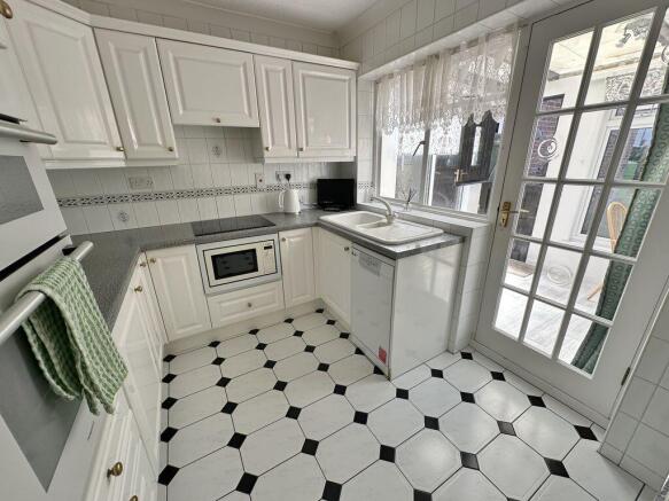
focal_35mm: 14
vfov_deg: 85.7
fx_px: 271
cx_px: 334
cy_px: 250
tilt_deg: -17.1
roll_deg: +1.8
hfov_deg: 102.1
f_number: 2.2
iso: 40
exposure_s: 1/139
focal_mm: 2.22
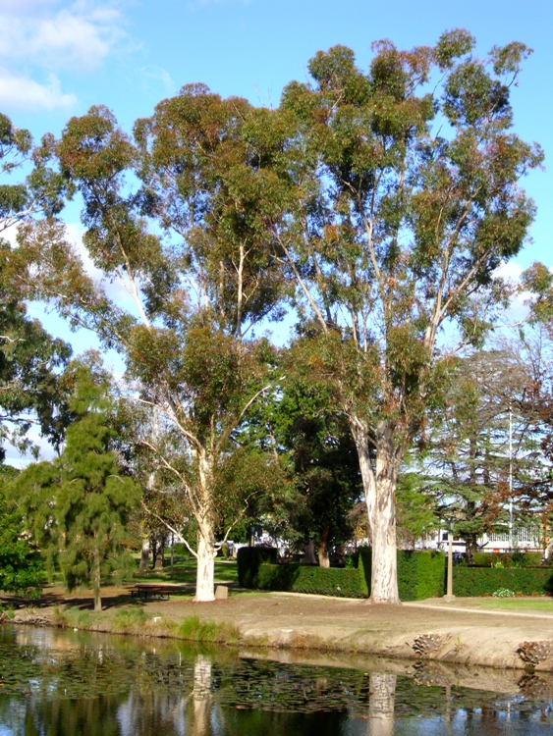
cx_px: 276
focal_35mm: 71
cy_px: 368
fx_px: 1511
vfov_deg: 27.4
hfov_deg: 20.7
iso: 50
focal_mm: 12.4
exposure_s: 1/250
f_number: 4.3
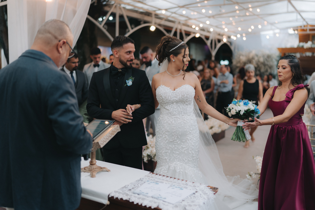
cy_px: 96
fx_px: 331
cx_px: 170
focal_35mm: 38
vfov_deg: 35.2
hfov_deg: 50.8
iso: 125
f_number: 1.3
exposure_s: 1/250
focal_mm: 35
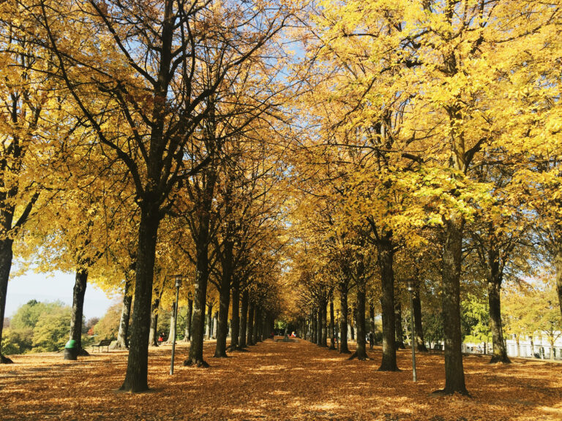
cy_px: 210
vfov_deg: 48.2
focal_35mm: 29
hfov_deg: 61.7
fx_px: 471
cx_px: 281
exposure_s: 1/599
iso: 32
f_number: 2.2
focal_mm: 4.15
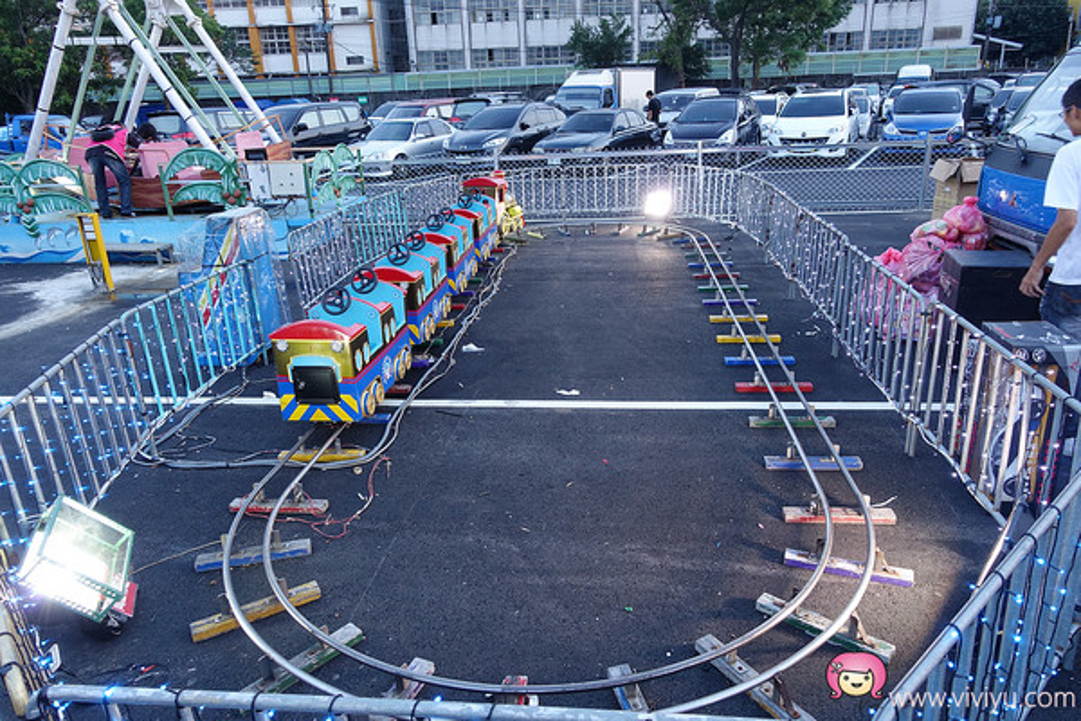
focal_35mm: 24
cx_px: 540
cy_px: 360
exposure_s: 1/80
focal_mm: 8.8
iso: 125
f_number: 2.8
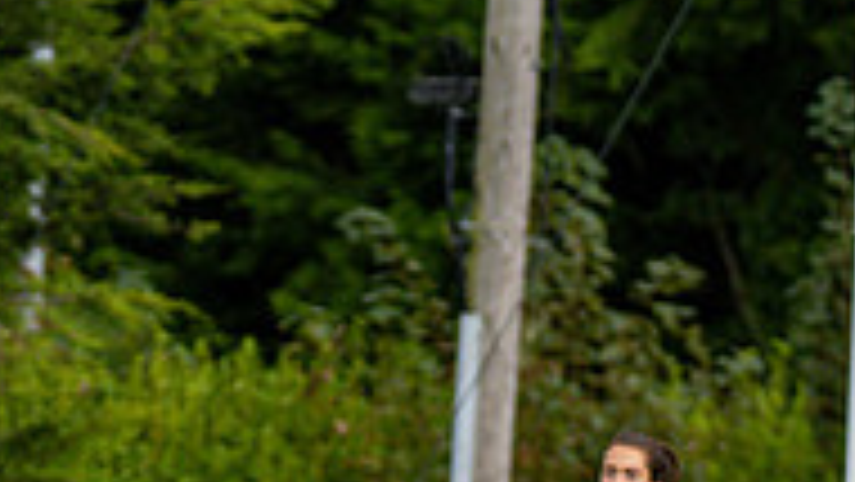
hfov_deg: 2.8
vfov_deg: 1.6
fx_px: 17416
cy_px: 833
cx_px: -382
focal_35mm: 768
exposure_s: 1/3200
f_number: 2.8
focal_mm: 160
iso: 360
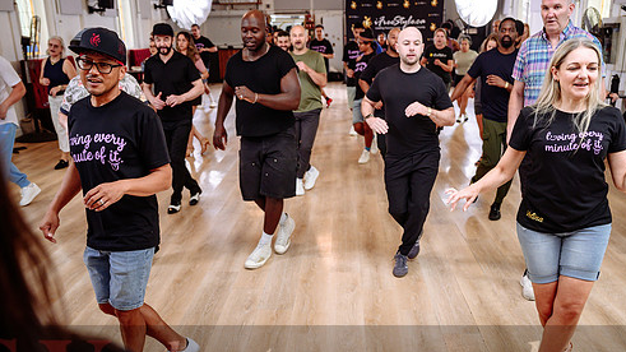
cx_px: 338
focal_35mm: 36
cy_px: 239
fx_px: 597
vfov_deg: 32.5
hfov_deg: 55.2
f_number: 2.8
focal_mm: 24
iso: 1000
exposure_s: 1/250
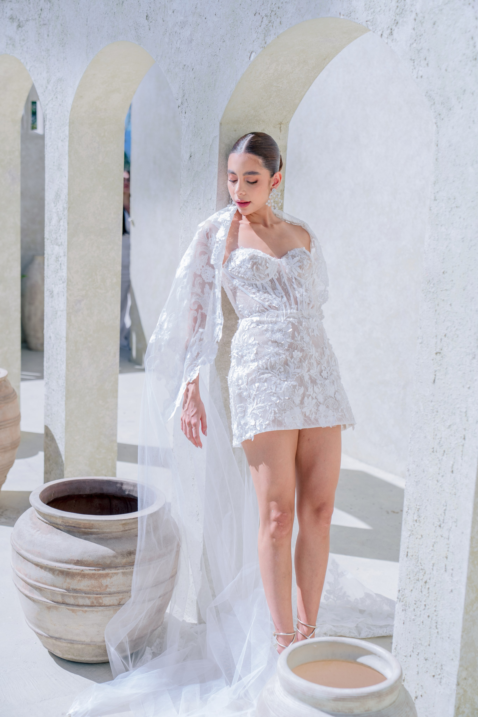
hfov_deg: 25.1
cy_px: 358
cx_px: 239
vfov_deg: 36.9
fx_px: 1075
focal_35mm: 54
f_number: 2.8
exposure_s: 1/800
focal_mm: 54
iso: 100
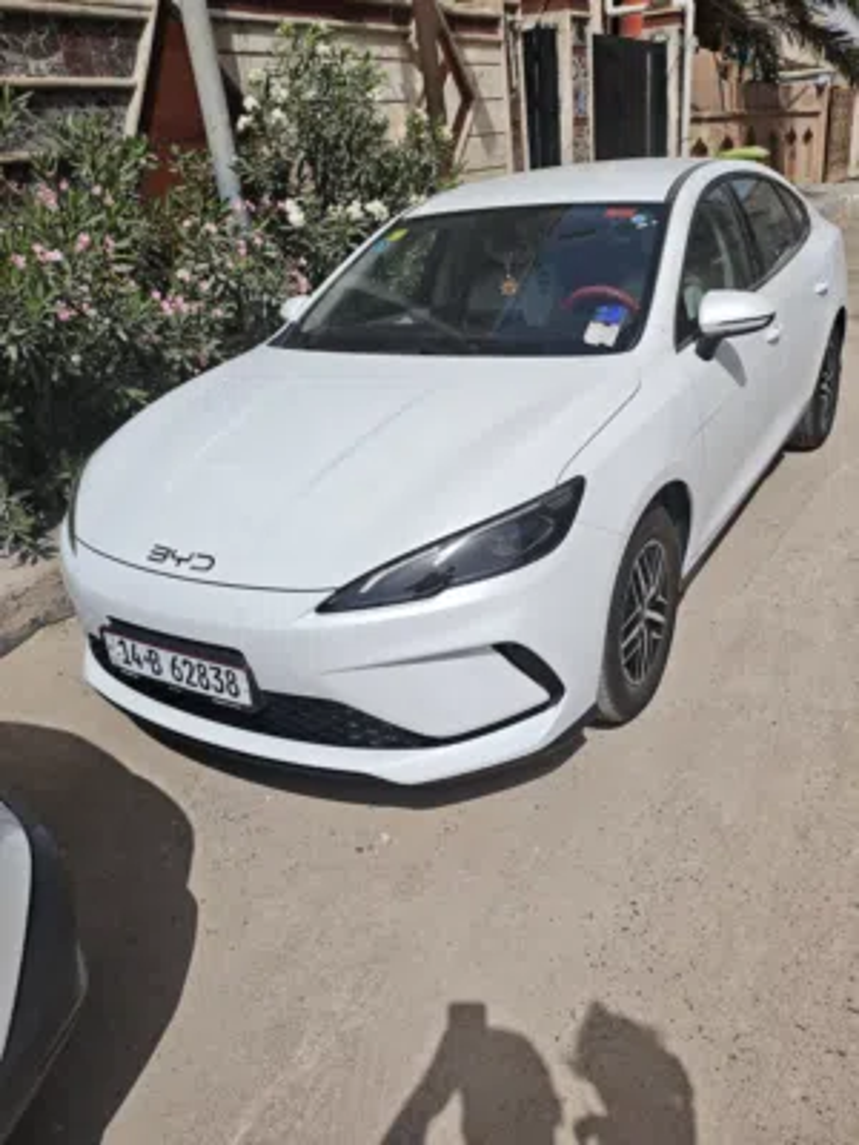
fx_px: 860
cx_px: 430
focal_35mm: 26
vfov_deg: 67.3
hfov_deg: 53.1
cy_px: 572
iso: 50
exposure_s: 1/6708
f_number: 1.5
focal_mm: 4.94
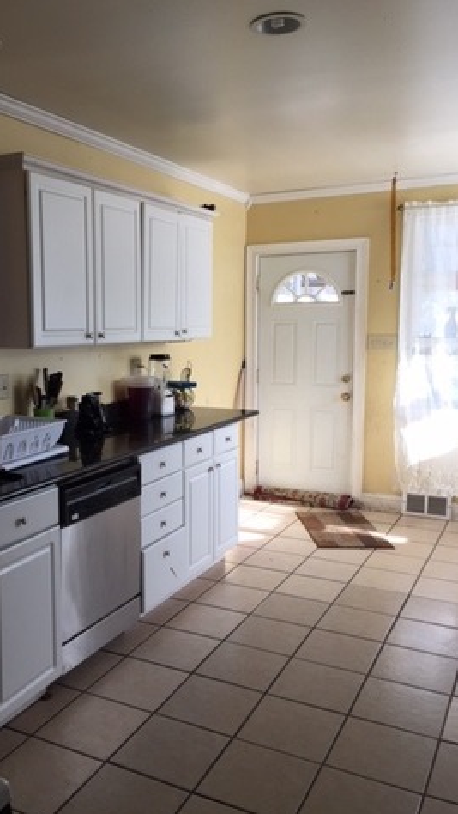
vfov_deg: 61.0
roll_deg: +0.6
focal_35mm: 32
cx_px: 168
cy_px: 410
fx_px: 690
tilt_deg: -6.8
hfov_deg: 36.5
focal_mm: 4.15
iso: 32
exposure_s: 1/60
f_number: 2.2
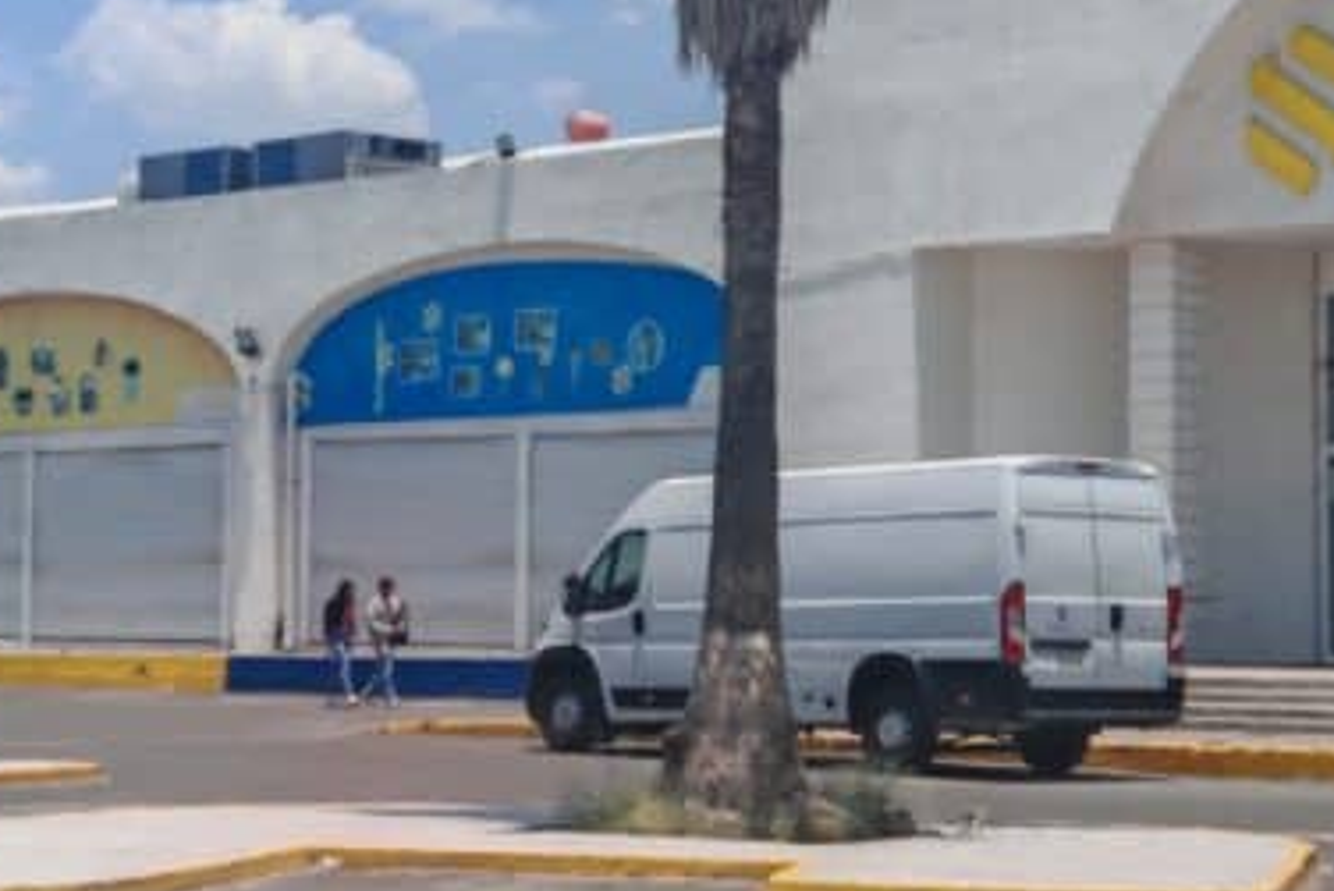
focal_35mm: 102
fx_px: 3781
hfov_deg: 20.0
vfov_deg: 13.4
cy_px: 337
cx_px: 458
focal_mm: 6.67
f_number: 1.9
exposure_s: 1/1100
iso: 50
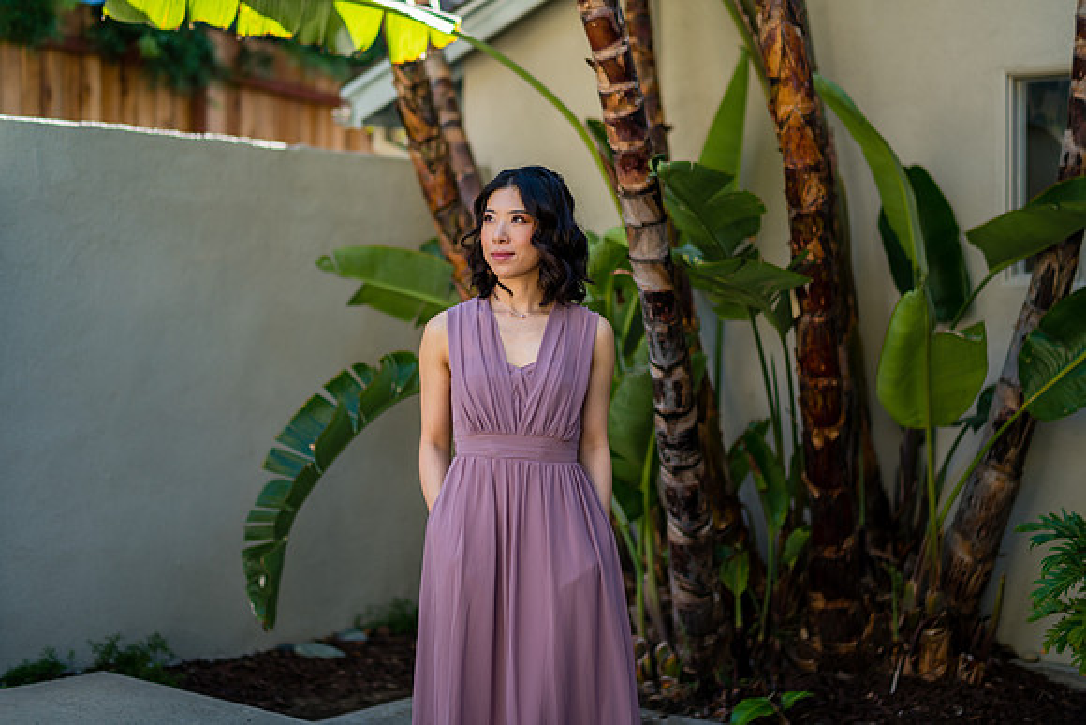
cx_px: 543
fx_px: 1509
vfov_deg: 27.0
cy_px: 362
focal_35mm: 50
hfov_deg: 39.6
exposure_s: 1/1000
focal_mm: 50
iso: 100
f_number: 1.4
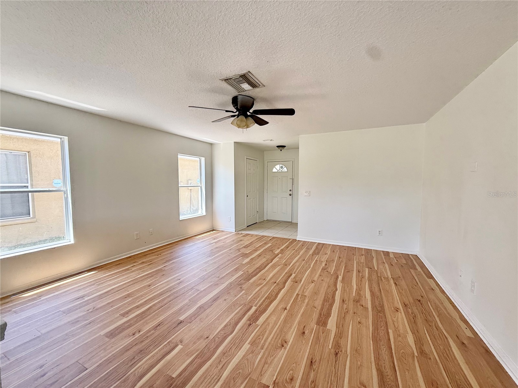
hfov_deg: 102.1
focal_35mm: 14
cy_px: 194
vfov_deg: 85.7
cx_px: 259
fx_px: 209
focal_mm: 2.22
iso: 64
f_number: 2.2
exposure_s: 1/195
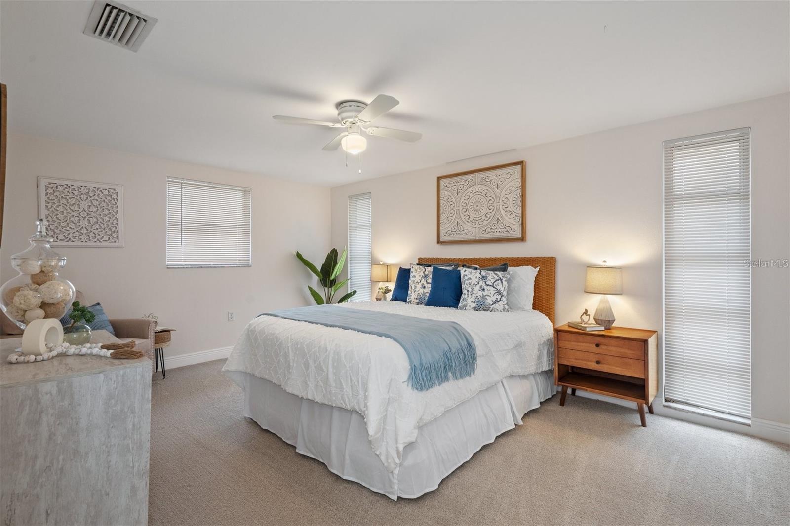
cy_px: 263
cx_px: 395
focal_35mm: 16
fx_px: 351
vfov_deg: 73.7
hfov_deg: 96.7
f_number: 8
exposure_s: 1/1.25
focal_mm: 16
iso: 400
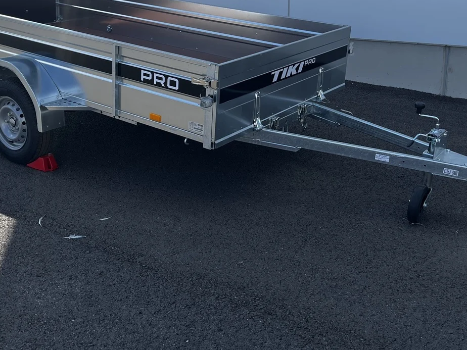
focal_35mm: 45
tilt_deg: -13.5
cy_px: 104
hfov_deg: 42.0
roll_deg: +0.0
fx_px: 607
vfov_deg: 31.8
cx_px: 198
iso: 50
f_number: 1.6
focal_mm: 5.1
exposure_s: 1/1672
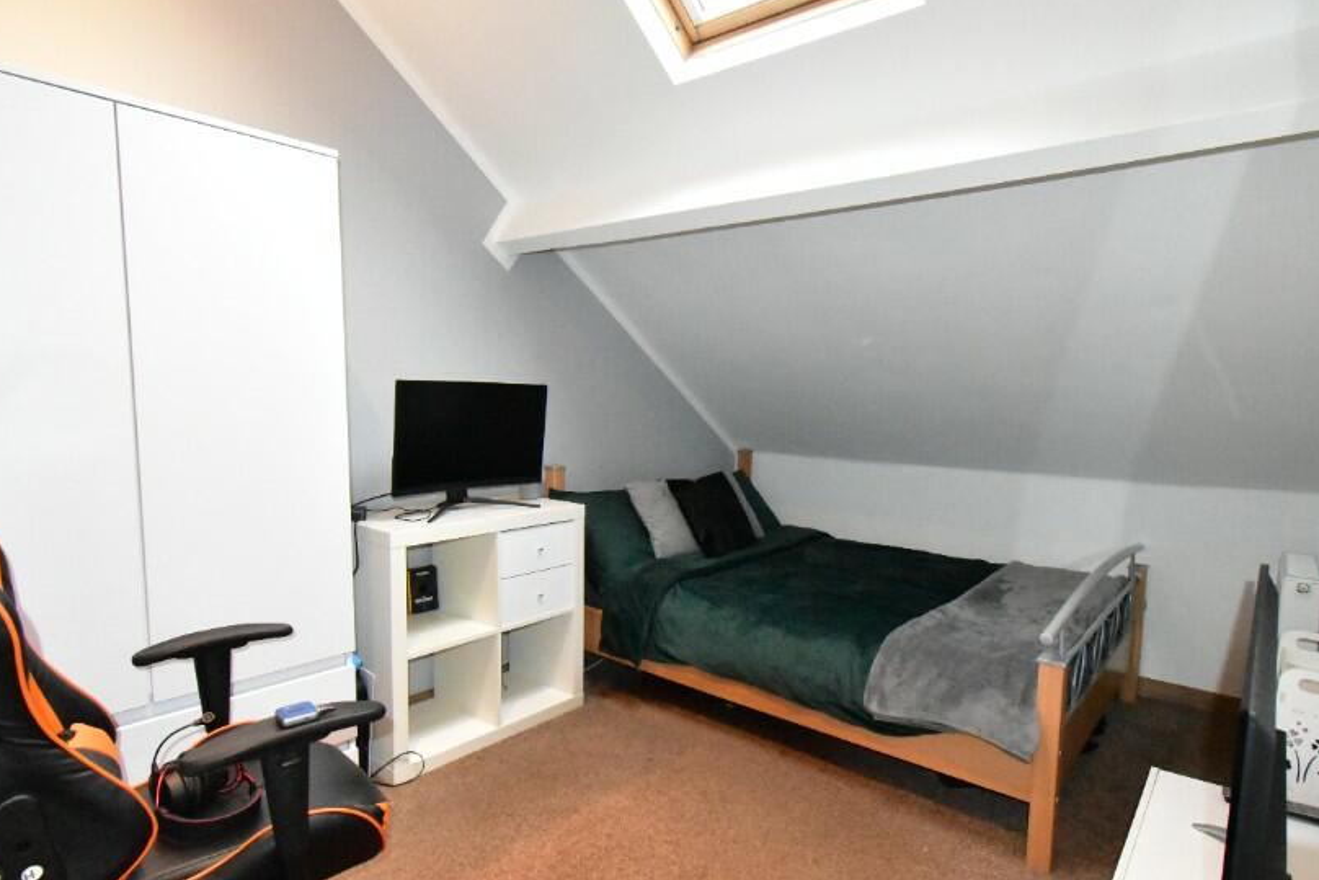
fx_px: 696
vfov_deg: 64.5
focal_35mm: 19
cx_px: 681
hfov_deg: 86.9
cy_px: 473
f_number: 7.1
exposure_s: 1/200
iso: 12800
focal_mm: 10
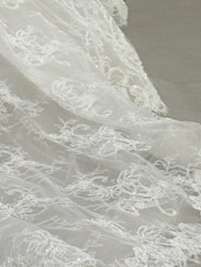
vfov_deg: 9.1
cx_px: -140
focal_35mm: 206
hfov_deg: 7.1
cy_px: -230
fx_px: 1594
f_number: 1.78
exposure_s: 1/90
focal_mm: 6.76
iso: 100
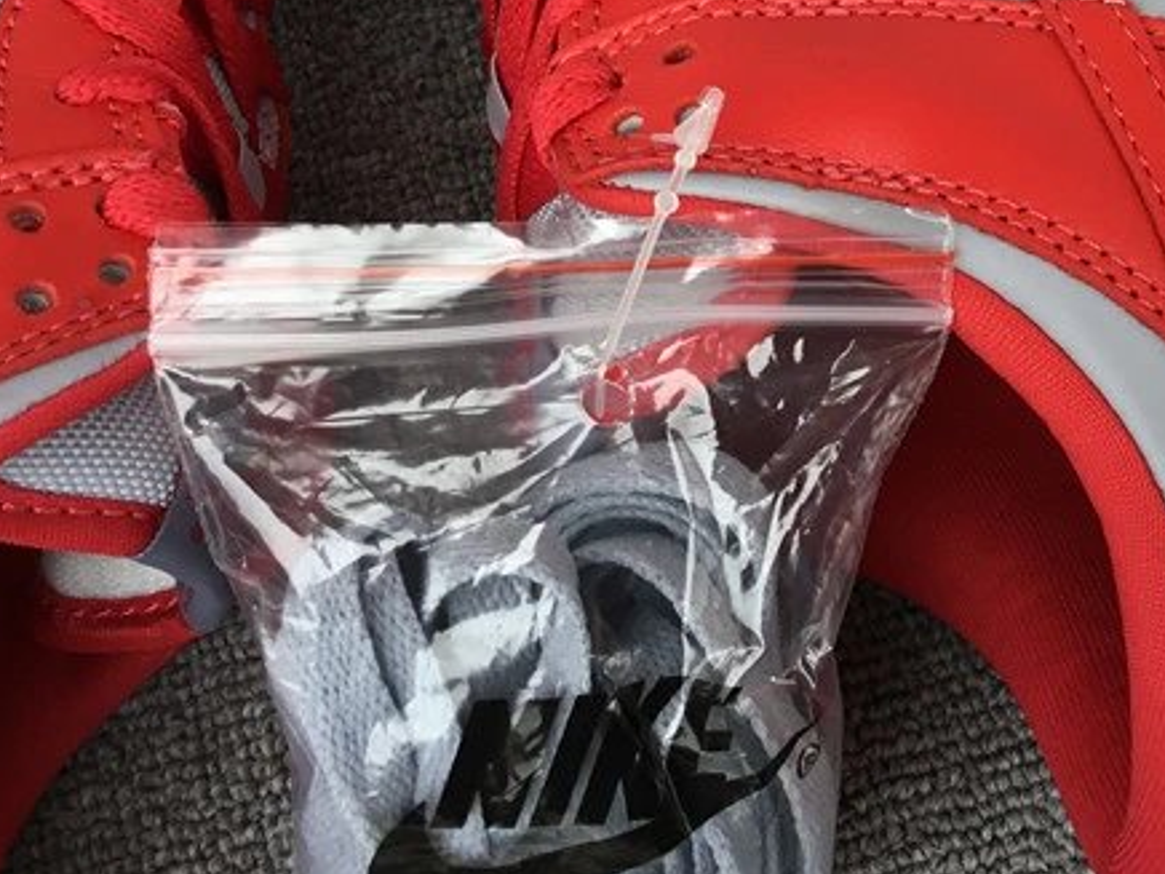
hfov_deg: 29.8
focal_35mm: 64
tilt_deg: -57.9
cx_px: 852
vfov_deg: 22.1
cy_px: 4
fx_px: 2154
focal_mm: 3.3
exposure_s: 1/257
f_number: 2.4
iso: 25
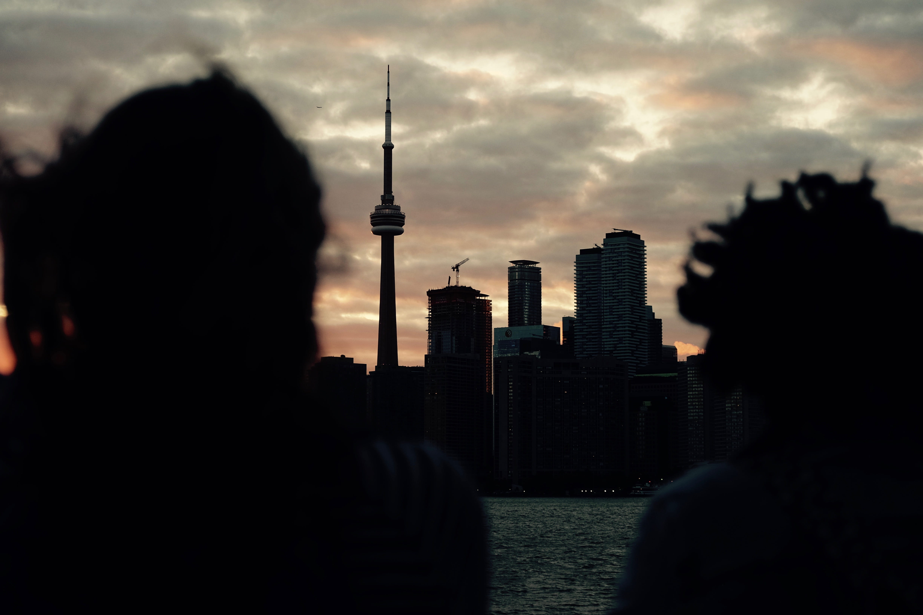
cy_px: 308
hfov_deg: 31.4
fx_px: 1641
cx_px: 462
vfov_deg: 21.2
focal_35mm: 64
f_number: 4
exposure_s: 1/250
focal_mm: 42.5
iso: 200
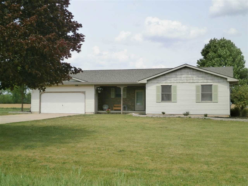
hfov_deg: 40.4
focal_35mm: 47
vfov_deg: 30.9
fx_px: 337
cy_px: 93
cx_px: 124
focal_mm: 8.3
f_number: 3.4
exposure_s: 1/1600
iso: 100
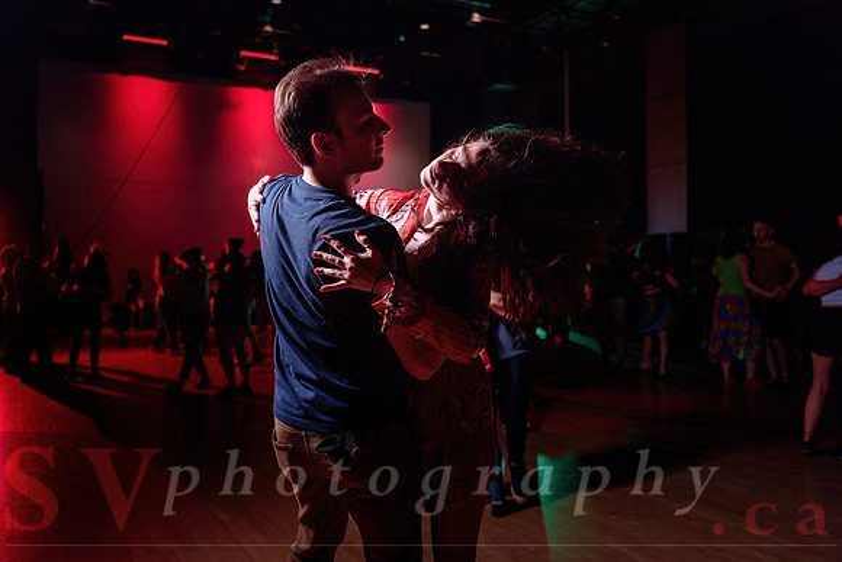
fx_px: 749
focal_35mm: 32
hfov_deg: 58.7
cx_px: 421
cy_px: 281
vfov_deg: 41.1
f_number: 2.8
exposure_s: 1/160
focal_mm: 32
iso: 800
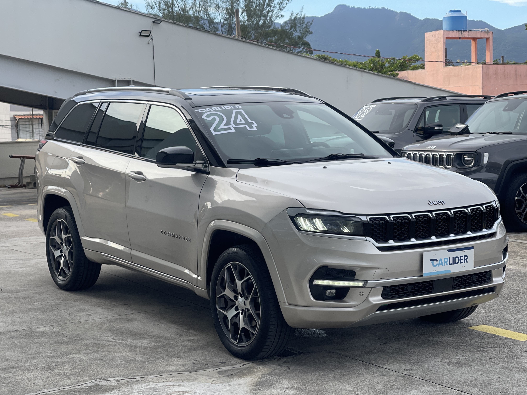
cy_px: 198
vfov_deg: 22.9
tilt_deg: -4.6
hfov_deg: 30.3
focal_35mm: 64
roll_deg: +1.5
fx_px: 974
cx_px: 264
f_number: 2.2
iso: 32
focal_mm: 7.5
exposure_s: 1/424
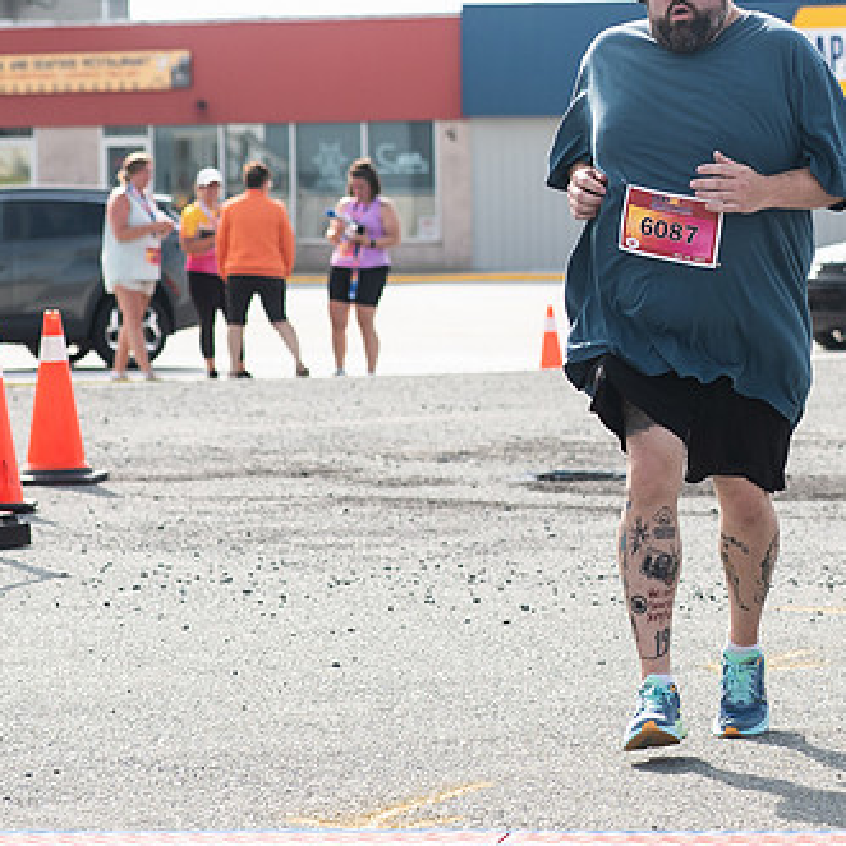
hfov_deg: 8.6
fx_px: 5585
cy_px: 93
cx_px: 734
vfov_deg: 8.6
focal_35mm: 202
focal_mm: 70
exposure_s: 1/2000
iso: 250
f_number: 4.5
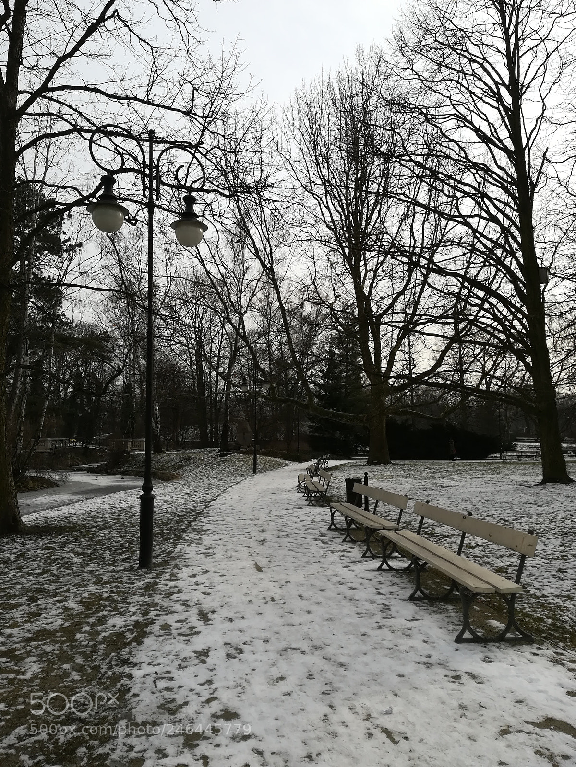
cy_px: 384
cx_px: 288
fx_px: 577
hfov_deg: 53.1
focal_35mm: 26
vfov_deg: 67.3
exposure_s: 1/762
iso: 50
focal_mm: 3.83
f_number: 2.2
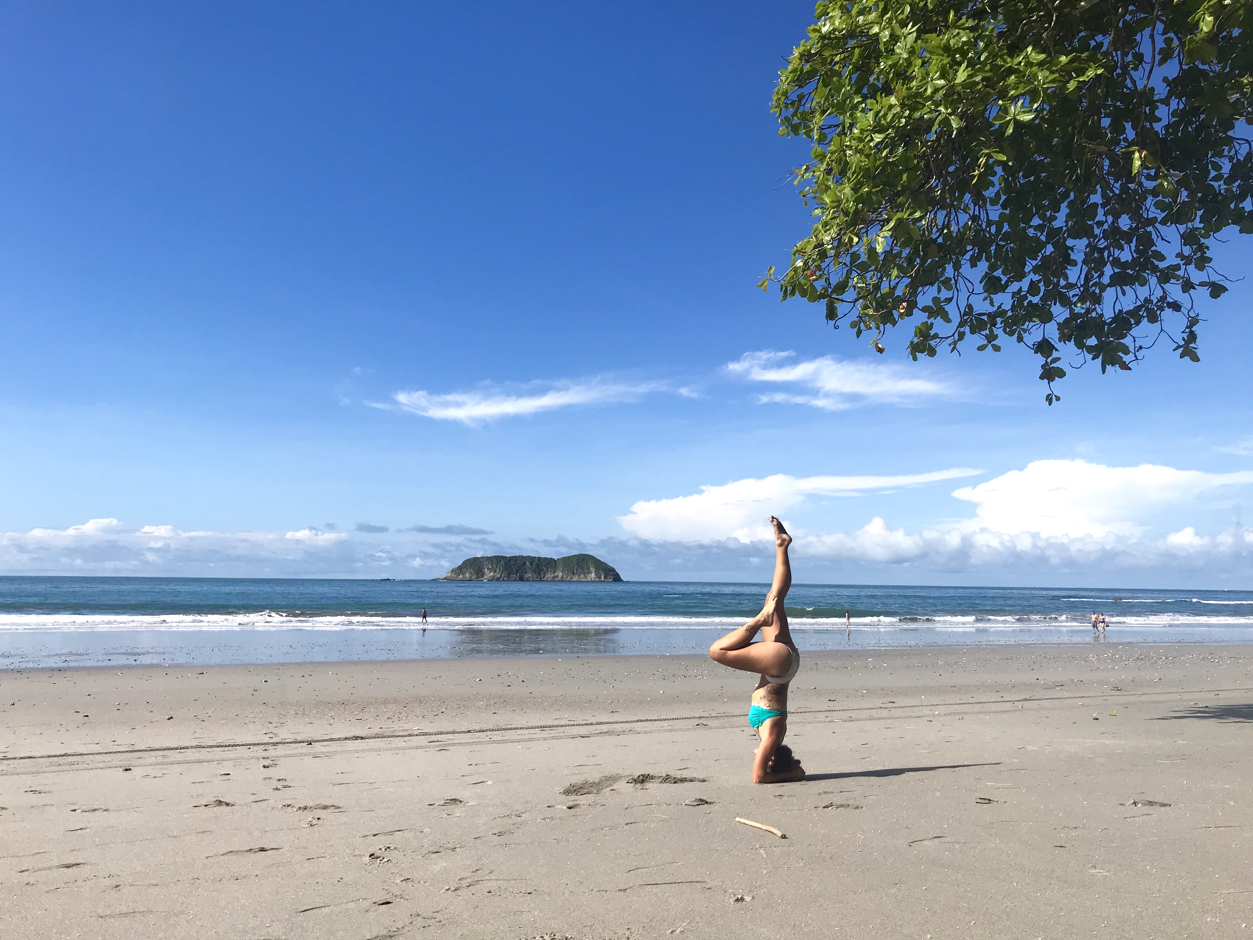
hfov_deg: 63.4
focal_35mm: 28
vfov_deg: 49.7
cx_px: 626
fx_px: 1014
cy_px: 470
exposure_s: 1/4167
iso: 20
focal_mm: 3.99
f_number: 1.8
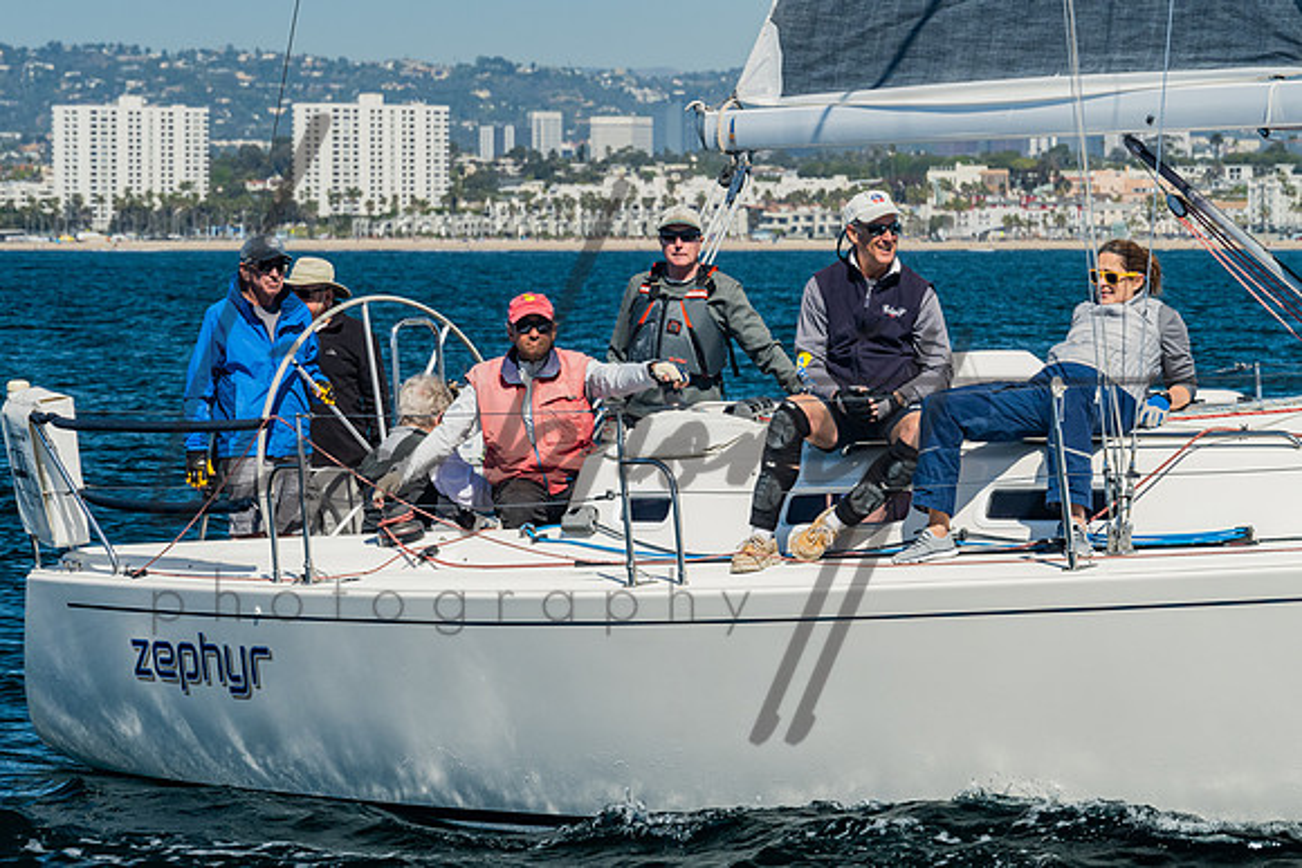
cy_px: 332
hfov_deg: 10.5
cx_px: 711
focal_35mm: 196
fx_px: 7087
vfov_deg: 7.0
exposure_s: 1/400
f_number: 10
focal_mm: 145
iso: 400
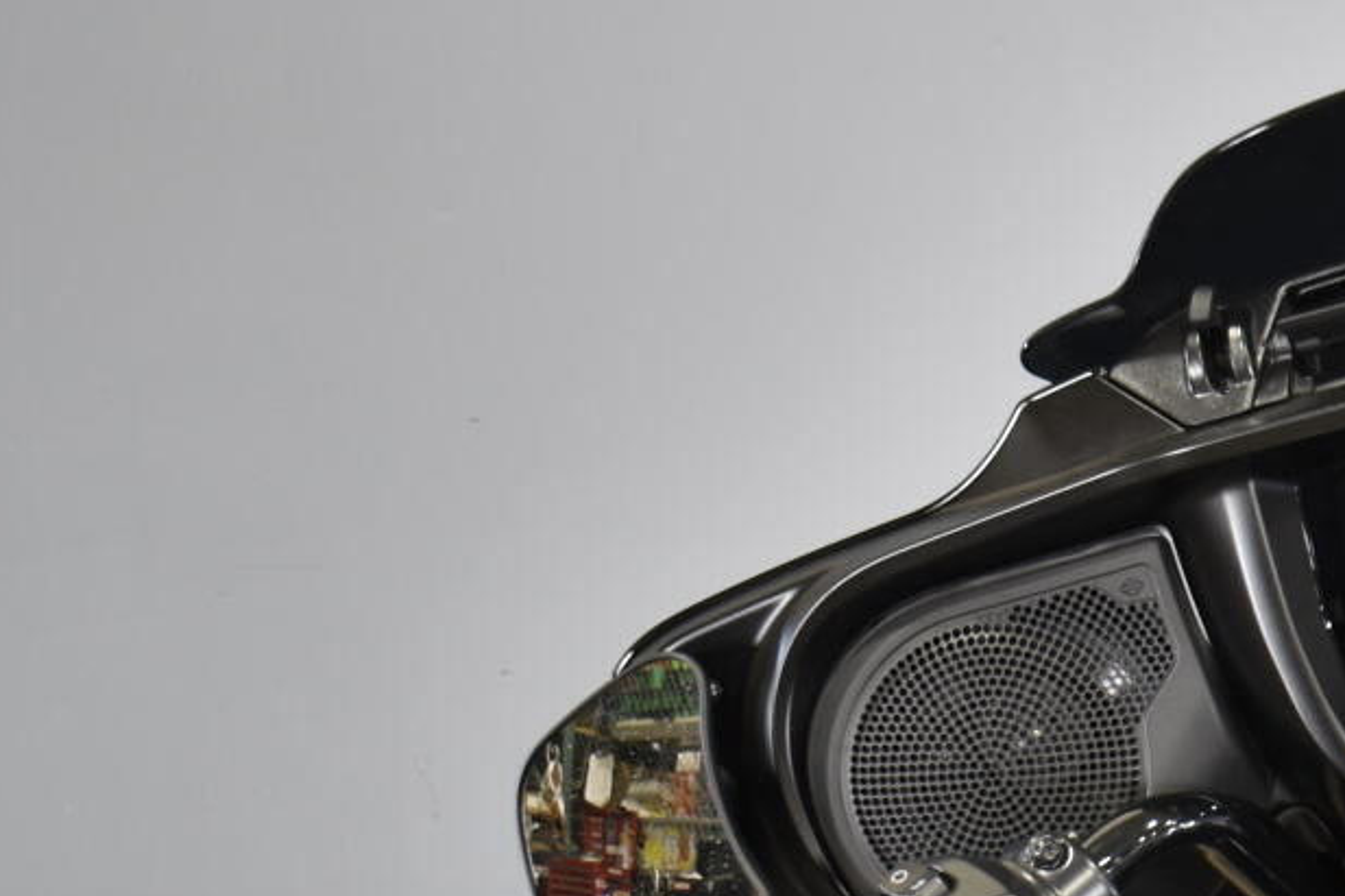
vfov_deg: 11.1
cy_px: 962
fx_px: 4542
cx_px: 2014
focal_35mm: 122
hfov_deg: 15.5
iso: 400
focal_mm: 25
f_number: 4
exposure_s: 1/13
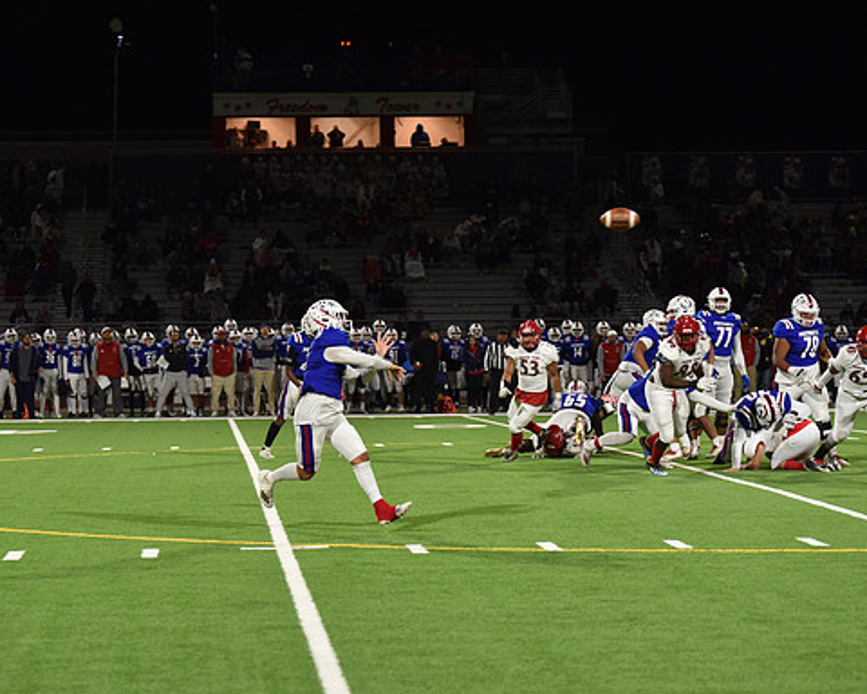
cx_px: 368
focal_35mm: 102
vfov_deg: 15.1
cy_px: 348
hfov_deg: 18.8
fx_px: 2617
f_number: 2.8
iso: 2500
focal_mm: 90
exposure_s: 1/640
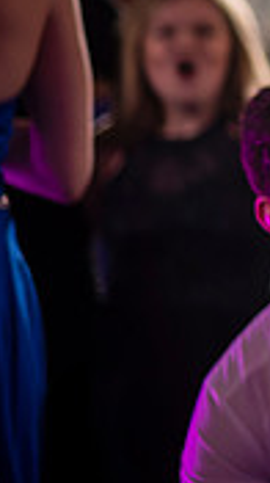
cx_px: 763
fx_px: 3767
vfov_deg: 7.3
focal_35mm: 295
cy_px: -10
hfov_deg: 4.0
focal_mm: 85
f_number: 1.8
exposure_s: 1/200
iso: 400
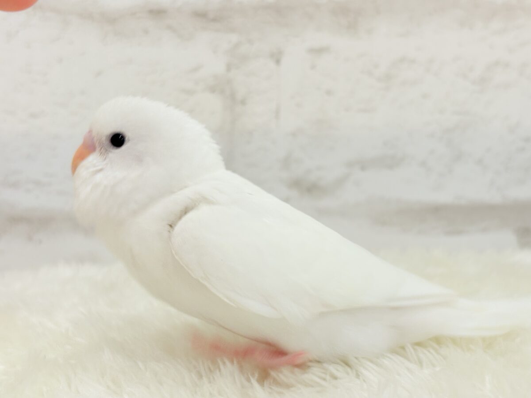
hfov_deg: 36.8
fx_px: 798
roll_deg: +1.4
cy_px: 199
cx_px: 266
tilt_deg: -10.5
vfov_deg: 28.0
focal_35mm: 52
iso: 50
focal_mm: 5.96
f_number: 1.6
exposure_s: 1/100
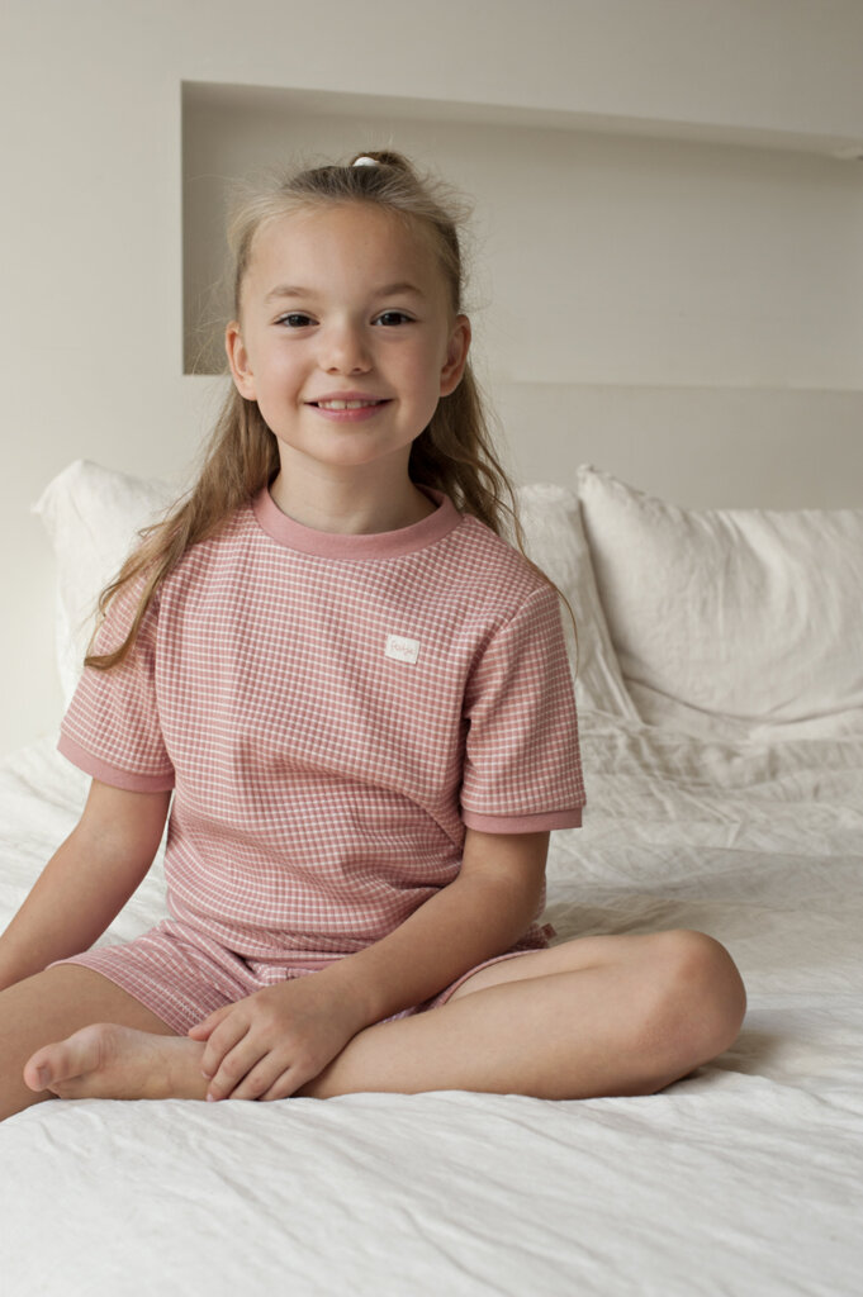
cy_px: 648
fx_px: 1801
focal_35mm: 50
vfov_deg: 39.6
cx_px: 432
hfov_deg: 26.9
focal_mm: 50
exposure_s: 1/160
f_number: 7.1
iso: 640
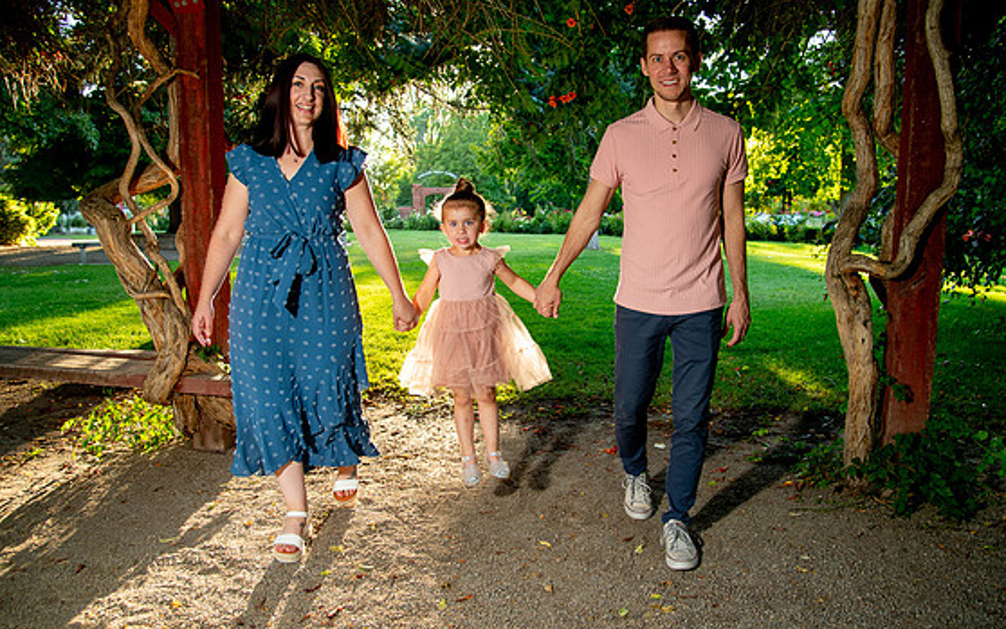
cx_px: 521
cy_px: 313
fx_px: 768
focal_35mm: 28
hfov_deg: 66.4
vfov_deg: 44.6
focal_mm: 24
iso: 640
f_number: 4.5
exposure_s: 1/160
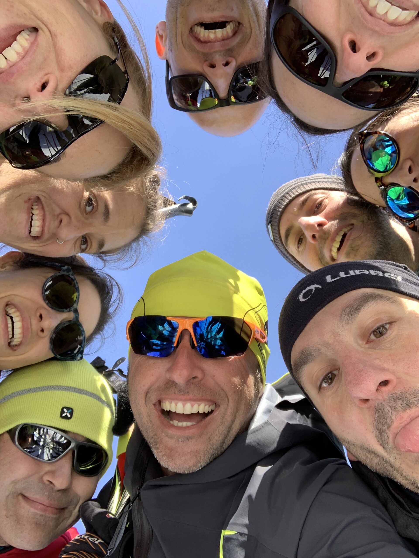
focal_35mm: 32
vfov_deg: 56.8
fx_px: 516
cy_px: 279
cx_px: 210
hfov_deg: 44.2
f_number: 2.2
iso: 16
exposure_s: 1/137
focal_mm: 2.87
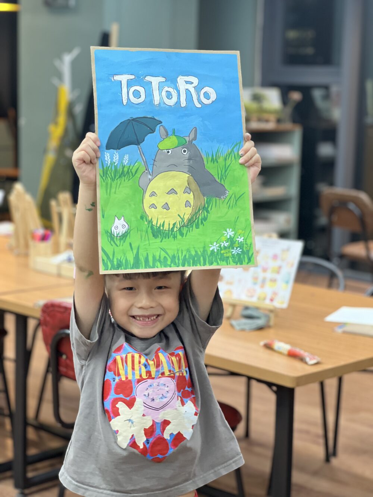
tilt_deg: -8.5
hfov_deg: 19.1
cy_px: 248
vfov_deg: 25.3
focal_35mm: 77
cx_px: 186
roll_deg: -2.1
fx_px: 1106
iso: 125
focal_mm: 9
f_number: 2.8
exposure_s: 1/33
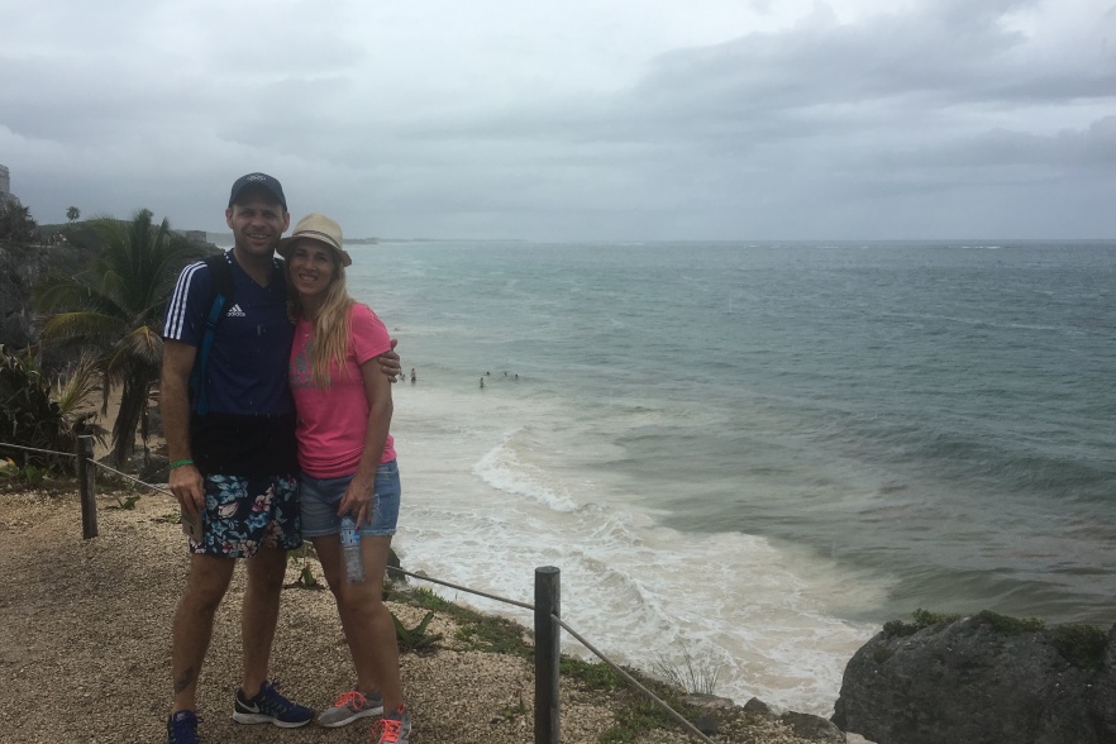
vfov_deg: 37.8
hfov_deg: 54.4
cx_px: 514
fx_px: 1085
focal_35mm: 35
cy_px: 421
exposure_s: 1/986
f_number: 2.2
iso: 25
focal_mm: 4.15
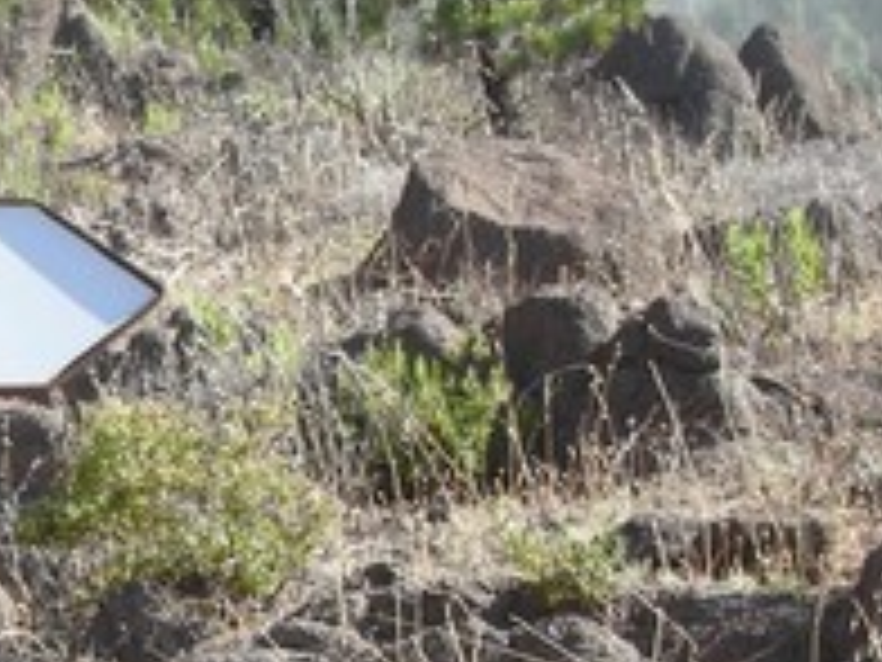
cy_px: 712
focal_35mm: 114
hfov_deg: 16.5
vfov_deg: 12.8
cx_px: -216
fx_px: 2905
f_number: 3
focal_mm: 5.8
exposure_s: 1/195
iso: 50
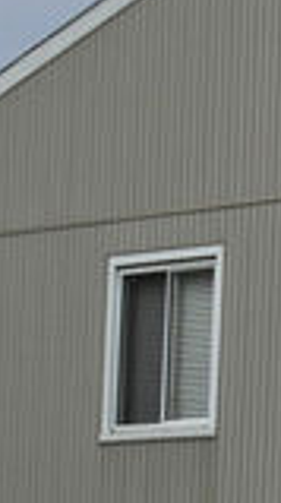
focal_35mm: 240
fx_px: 3190
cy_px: 444
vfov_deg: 9.0
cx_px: 859
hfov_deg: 4.8
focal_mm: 27
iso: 200
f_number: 7.1
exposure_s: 1/1600
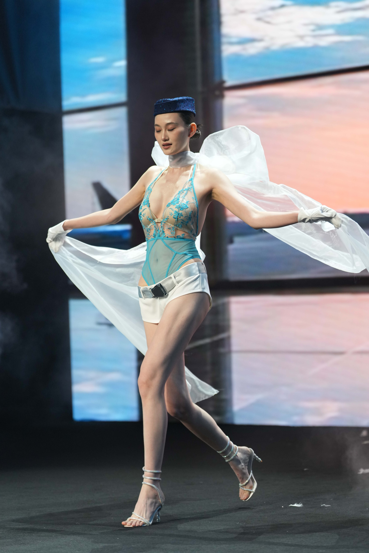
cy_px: 276
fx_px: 1876
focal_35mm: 122
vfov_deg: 16.8
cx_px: 184
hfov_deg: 11.2
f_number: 2.8
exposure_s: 1/400
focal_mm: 122
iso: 1600
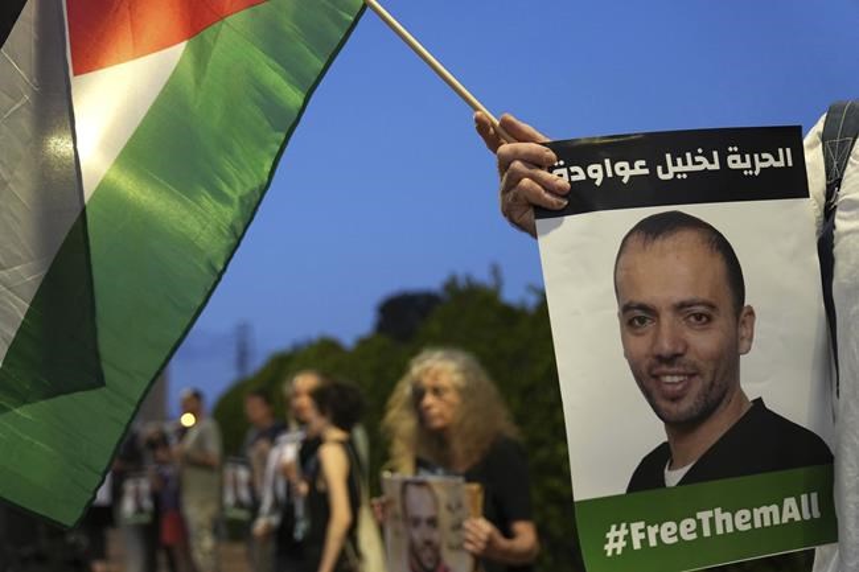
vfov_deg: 32.6
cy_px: 286
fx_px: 978
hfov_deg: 47.4
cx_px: 430
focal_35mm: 41
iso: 3200
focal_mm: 41
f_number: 2.8
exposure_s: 1/125
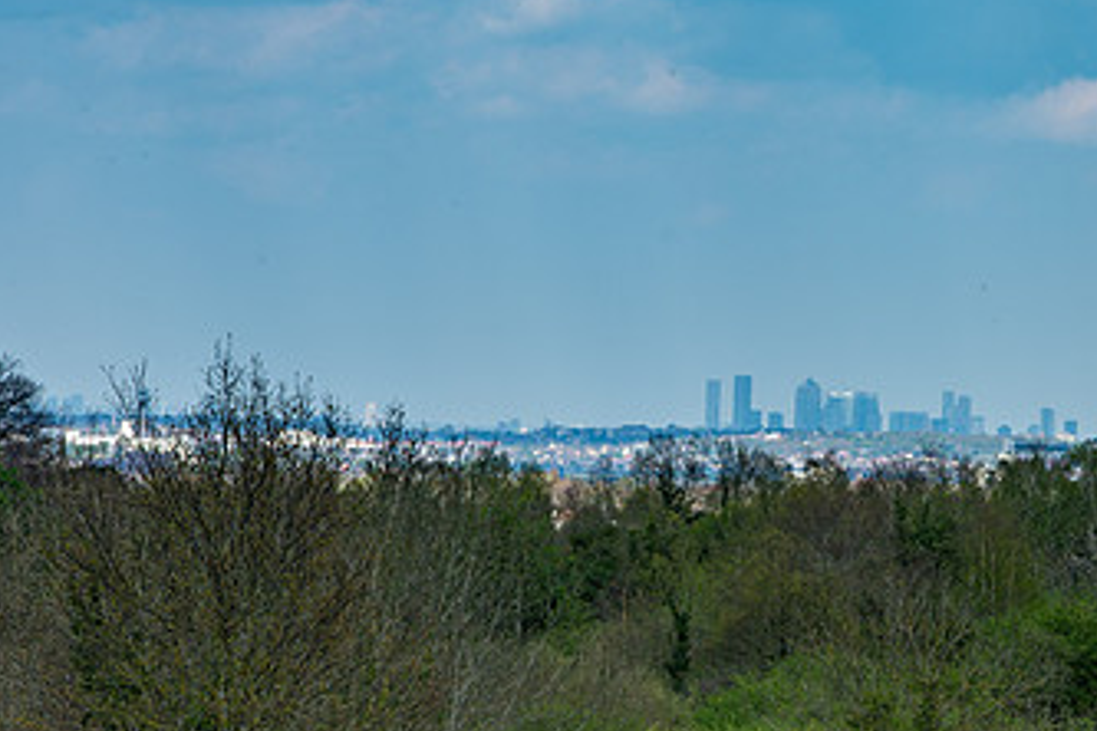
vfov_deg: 4.2
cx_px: 840
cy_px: 431
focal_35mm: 324
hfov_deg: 6.4
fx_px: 9872
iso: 110
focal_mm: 185
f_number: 14
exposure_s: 1/100
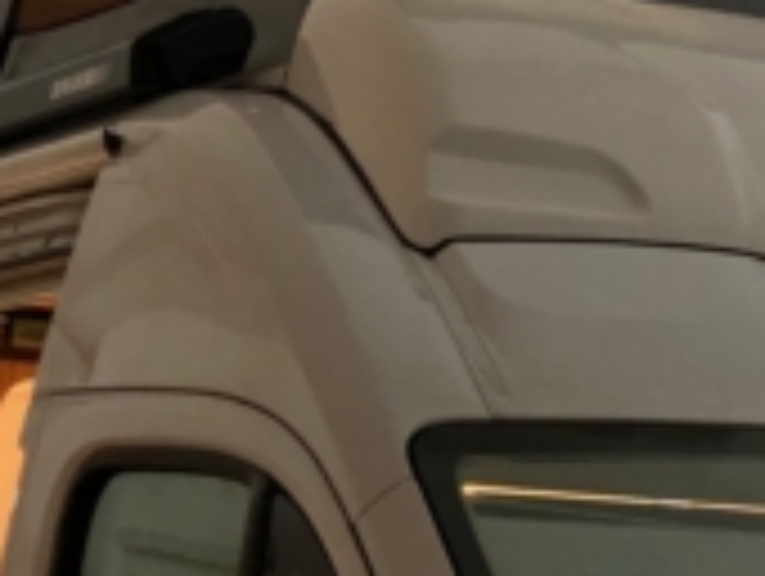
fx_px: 2700
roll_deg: -2.1
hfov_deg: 16.1
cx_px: 572
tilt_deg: +14.9
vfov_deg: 12.0
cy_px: -58
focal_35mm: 122
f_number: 2
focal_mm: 6
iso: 800
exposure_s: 1/30
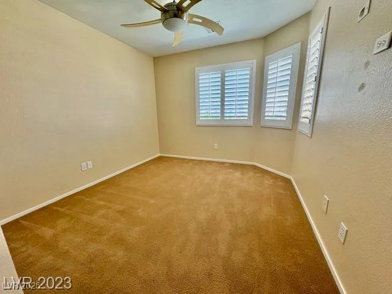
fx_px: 159
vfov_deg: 85.7
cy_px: 147
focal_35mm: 14
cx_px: 196
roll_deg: +1.3
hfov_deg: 102.1
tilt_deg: -13.8
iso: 125
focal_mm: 2.22
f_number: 2.2
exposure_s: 1/99
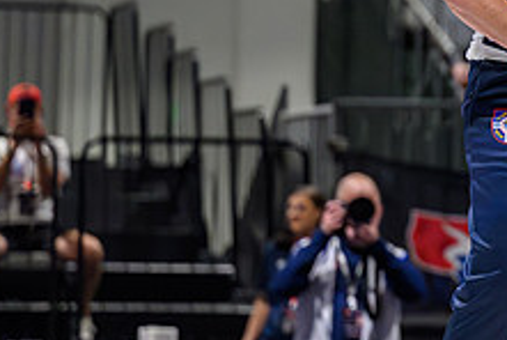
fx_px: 4132
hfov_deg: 6.9
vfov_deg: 4.7
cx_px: 726
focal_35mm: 293
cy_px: -45
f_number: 2.8
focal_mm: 86
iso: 5600
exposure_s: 1/500
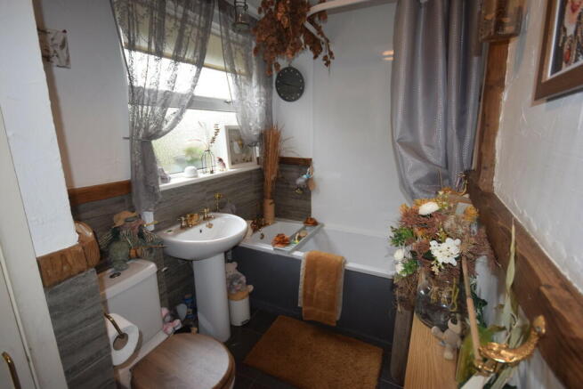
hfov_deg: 92.4
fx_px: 279
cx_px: 292
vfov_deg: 69.7
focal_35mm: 17
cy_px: 194
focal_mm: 11.5
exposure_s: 1/80
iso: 800
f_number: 4.5
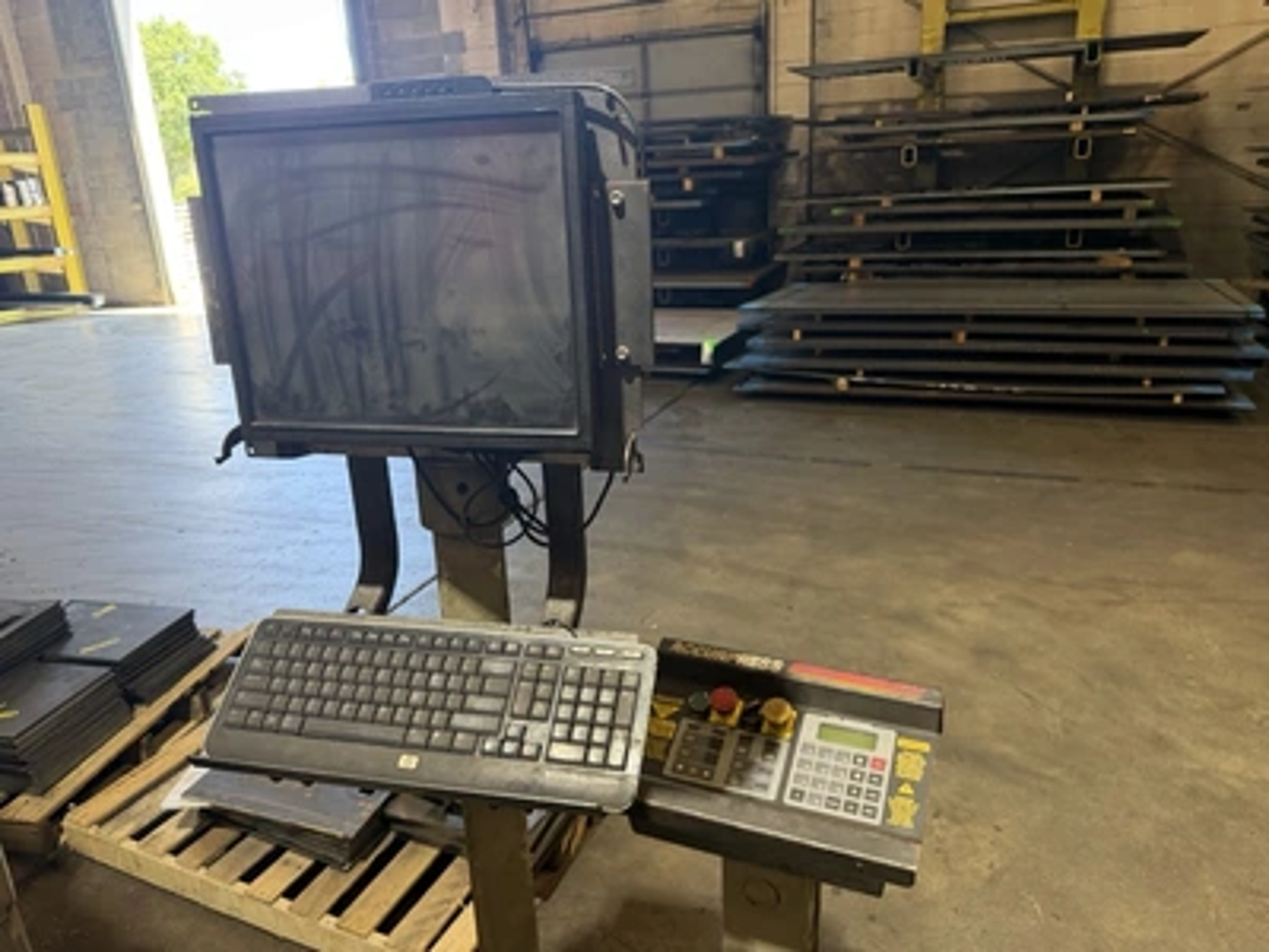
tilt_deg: -19.4
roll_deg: +3.3
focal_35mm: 24
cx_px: 634
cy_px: 476
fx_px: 880
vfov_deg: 56.8
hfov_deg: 71.6
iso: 200
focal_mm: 6.76
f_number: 1.78
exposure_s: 1/69
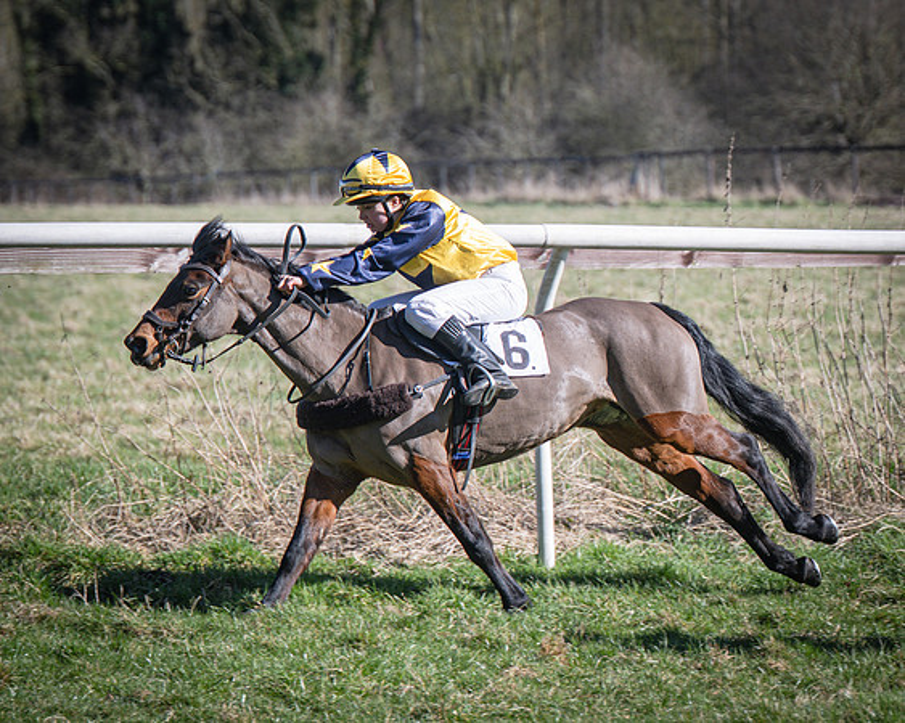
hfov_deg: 6.9
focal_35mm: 281
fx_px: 7532
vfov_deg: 5.5
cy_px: 299
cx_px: 627
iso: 125
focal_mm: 140
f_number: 4
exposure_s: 1/1000
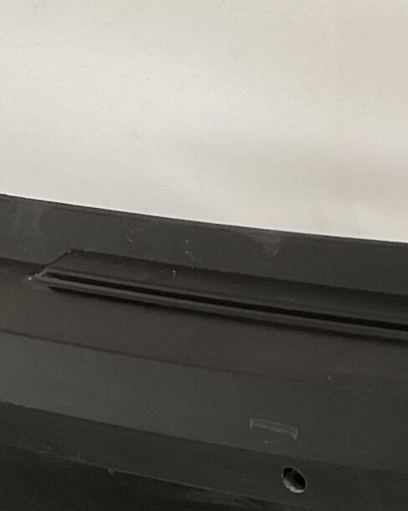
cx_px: 489
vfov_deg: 15.9
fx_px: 1797
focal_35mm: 119
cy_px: 489
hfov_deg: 12.6
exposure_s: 1/50
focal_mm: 3
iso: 40
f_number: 1.8
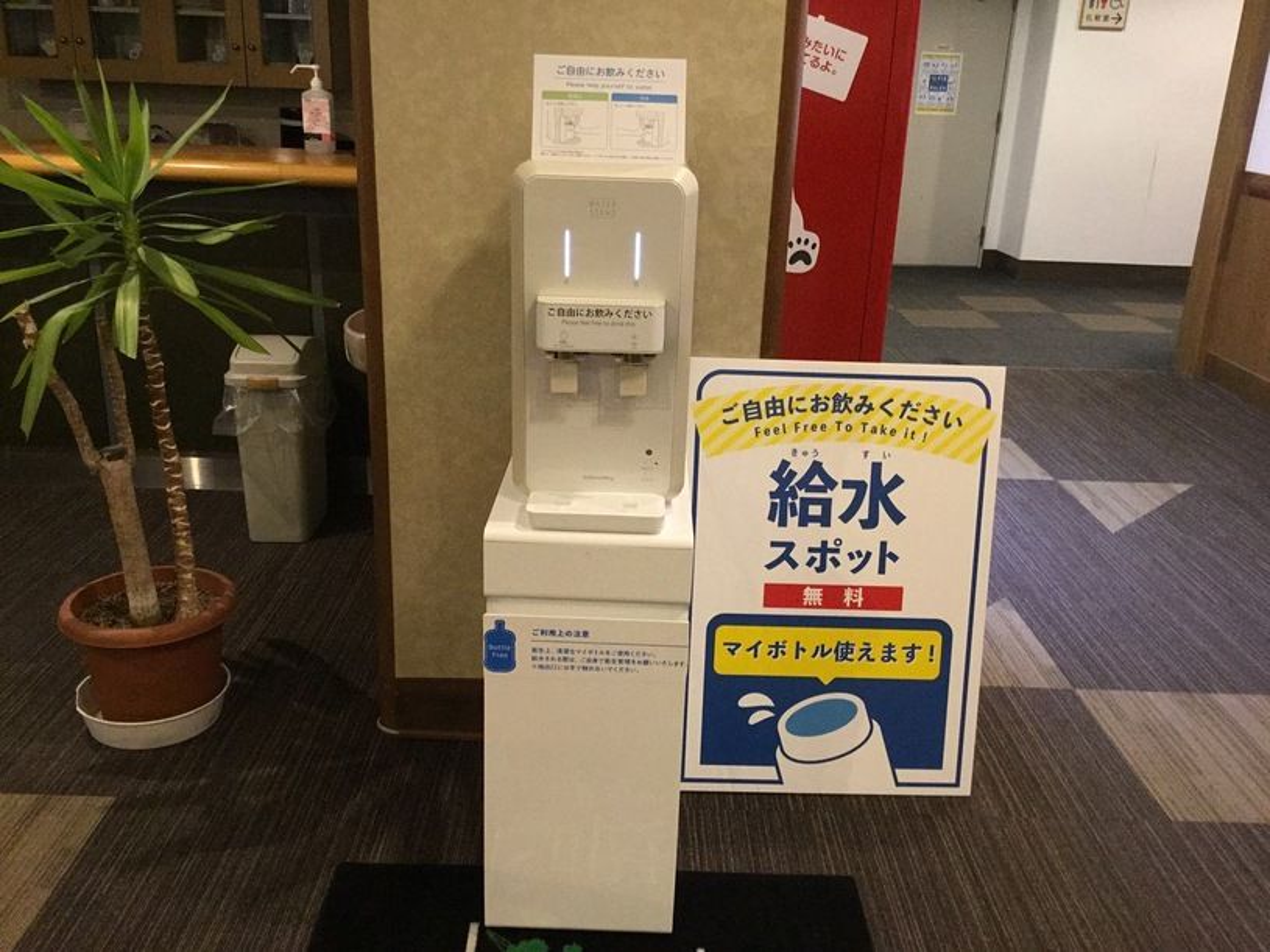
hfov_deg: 58.4
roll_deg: -2.4
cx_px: 635
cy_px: 476
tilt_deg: -19.6
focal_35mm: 31
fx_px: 1137
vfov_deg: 45.4
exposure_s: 1/17
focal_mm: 3.3
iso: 200
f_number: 2.4
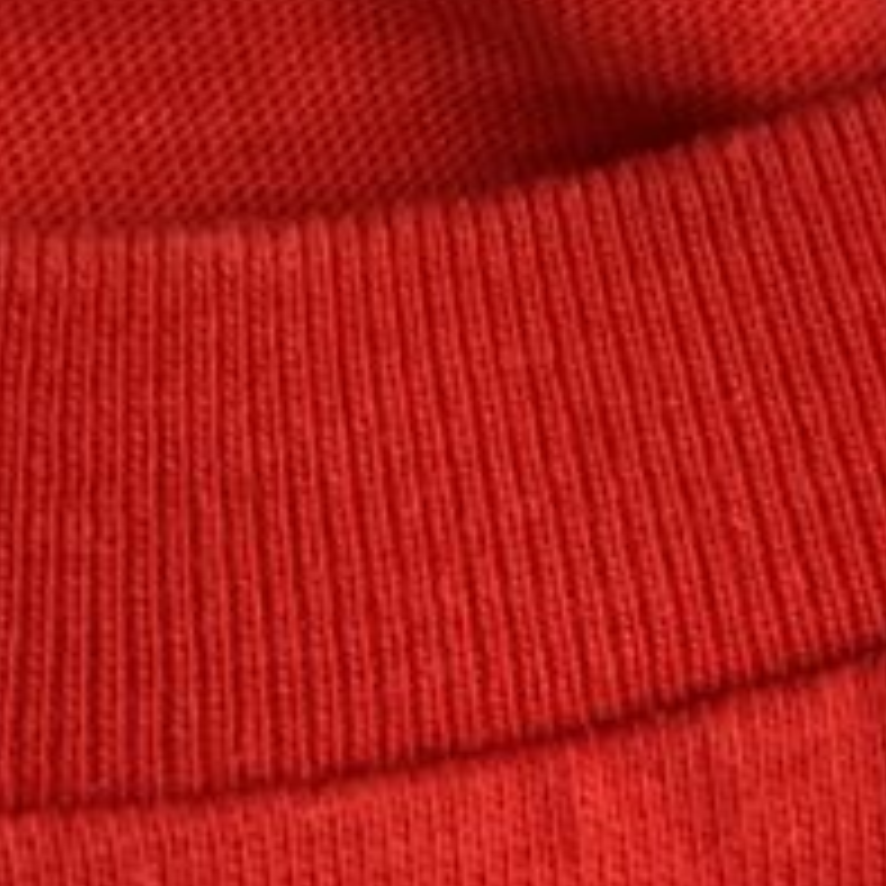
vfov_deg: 16.6
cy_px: 184
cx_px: 355
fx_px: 3012
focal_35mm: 104
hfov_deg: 16.7
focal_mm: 3
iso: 250
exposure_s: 1/33
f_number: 1.8
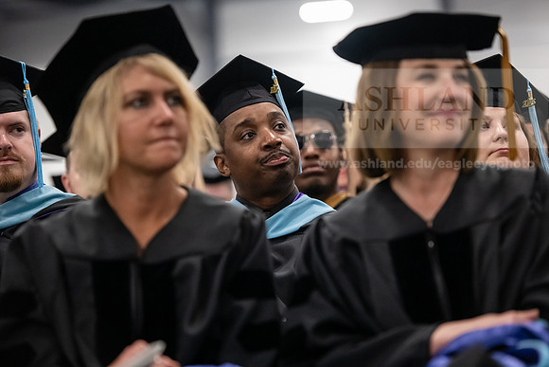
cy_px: 184
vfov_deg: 10.2
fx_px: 2059
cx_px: 274
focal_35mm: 135
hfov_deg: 15.2
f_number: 3.2
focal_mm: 135
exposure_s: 1/200
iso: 4000
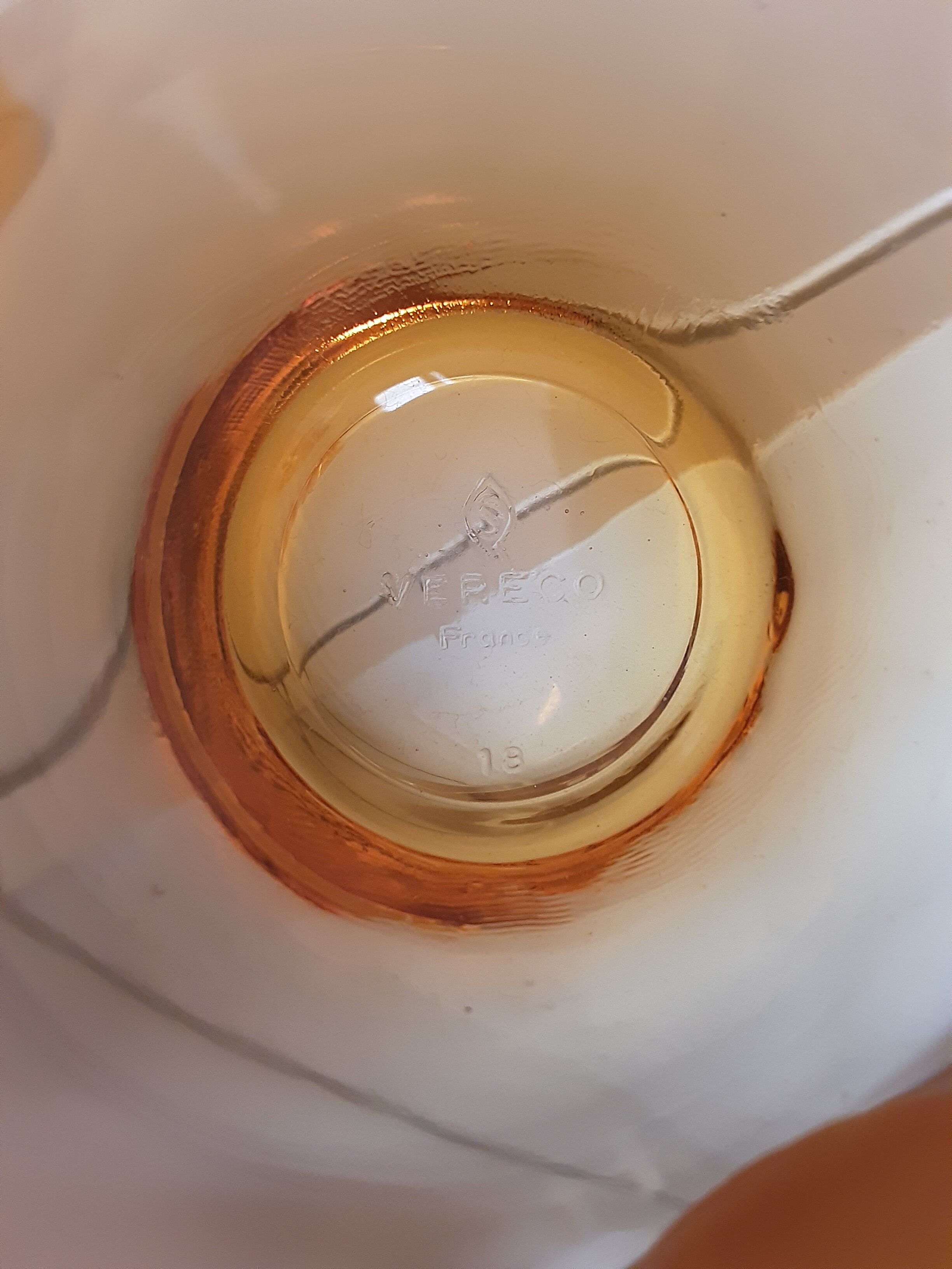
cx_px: 476
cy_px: 634
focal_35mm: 28
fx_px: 1027
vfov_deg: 63.4
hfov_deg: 49.7
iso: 200
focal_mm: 2.9
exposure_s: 1/25
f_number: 1.9
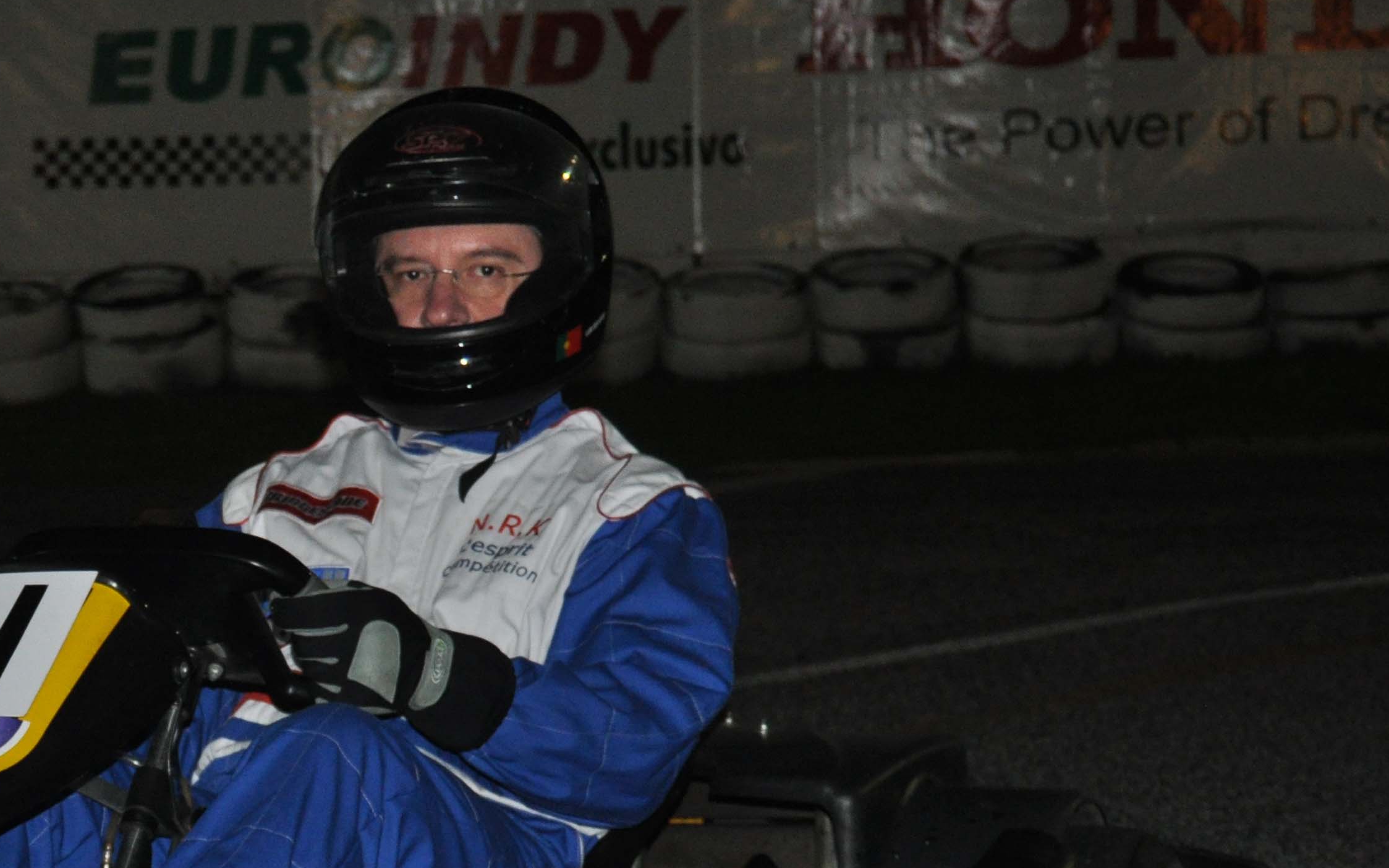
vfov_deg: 12.7
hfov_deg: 20.0
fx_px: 3861
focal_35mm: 102
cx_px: 109
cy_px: 833
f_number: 4.5
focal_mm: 35
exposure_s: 1/60
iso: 800
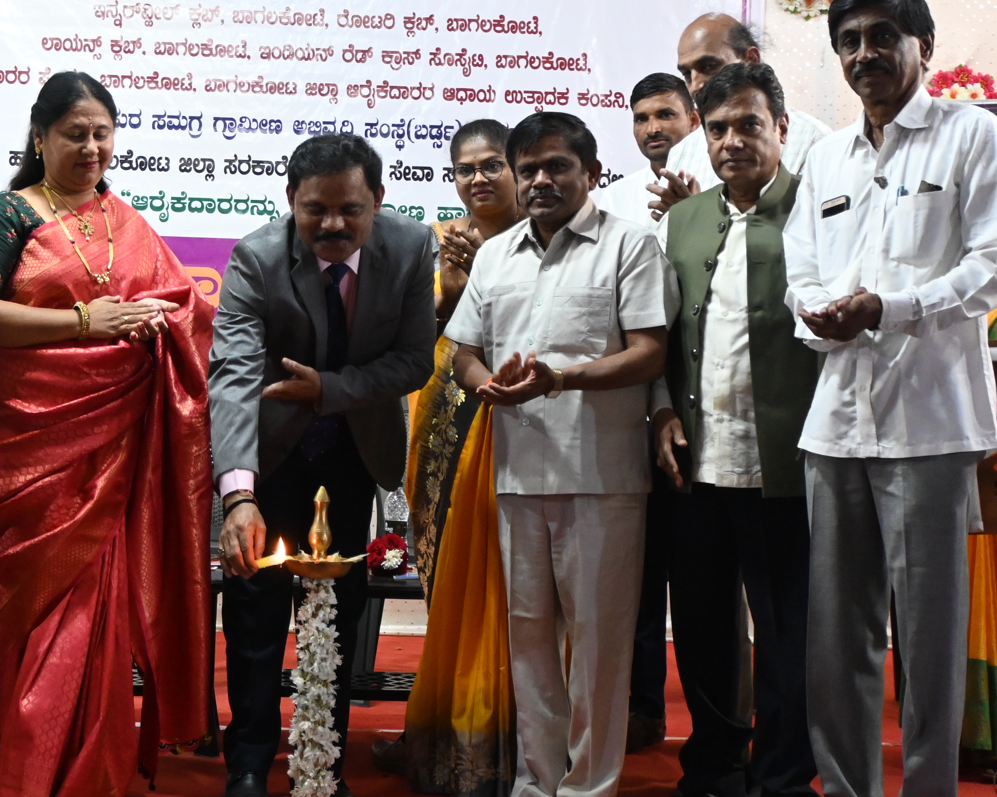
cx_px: 334
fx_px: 1992
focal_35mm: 68
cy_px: 317
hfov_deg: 27.9
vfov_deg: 22.6
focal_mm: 22.5
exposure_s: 1/125
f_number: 4
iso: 1800
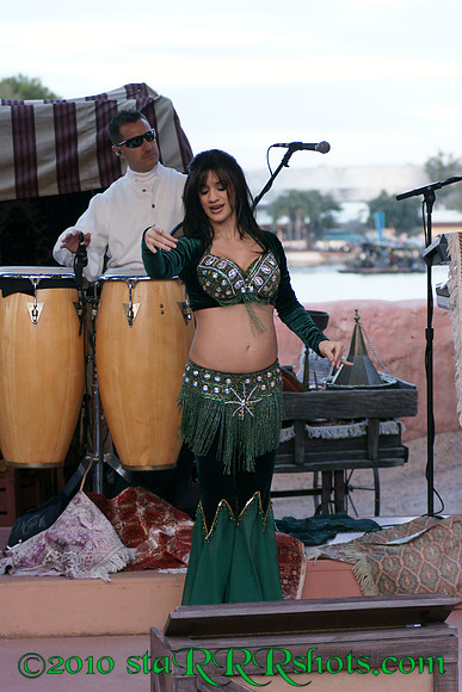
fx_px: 2597
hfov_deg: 10.2
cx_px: 231
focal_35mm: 135
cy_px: 346
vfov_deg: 15.2
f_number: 5
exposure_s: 1/500
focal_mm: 90
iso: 1600
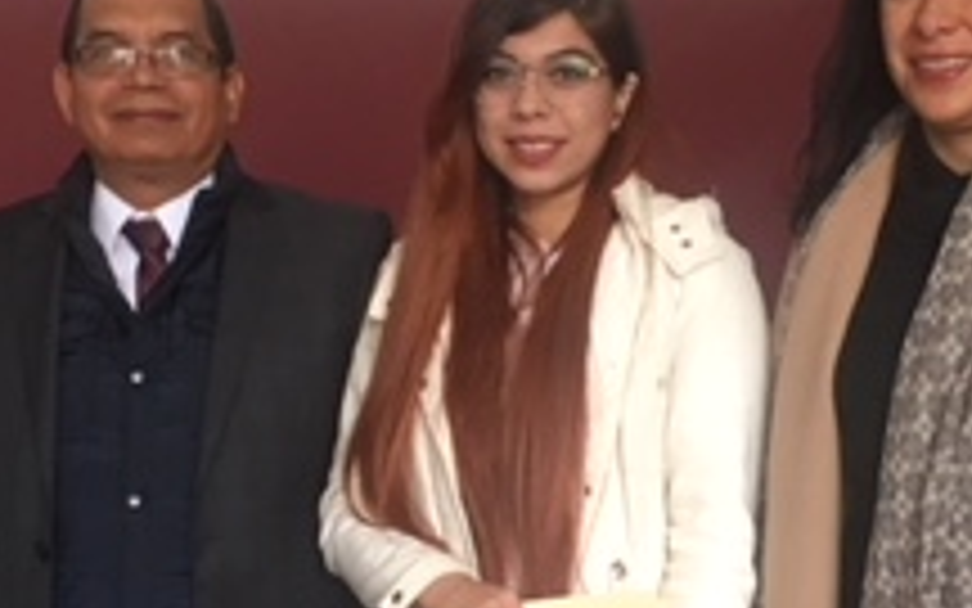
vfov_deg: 14.3
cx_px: 621
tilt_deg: -5.2
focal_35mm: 91
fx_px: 2411
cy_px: 428
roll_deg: +0.1
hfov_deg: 22.7
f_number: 2.2
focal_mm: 4.15
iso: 125
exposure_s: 1/30
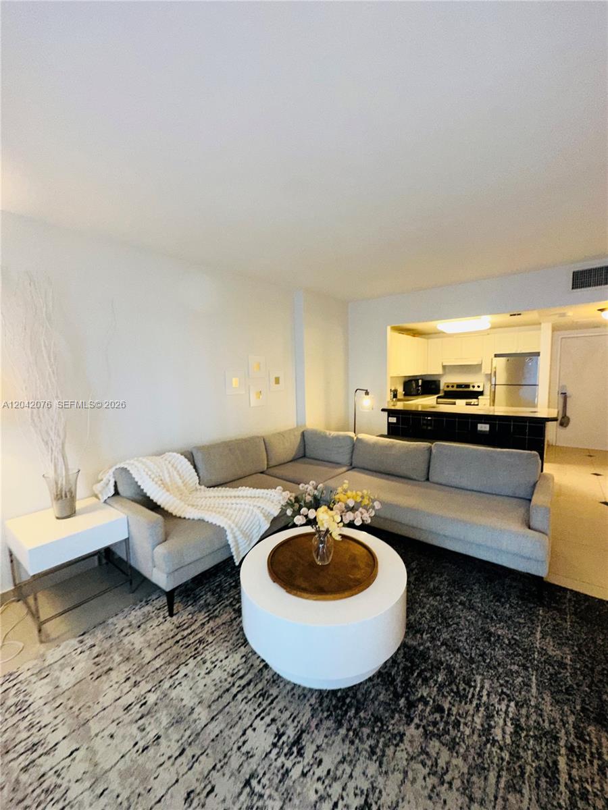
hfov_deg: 85.7
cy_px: 405
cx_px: 304
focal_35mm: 14
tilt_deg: -5.9
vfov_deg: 102.1
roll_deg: +1.7
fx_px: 328
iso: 100
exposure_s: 1/60
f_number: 2.2
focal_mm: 2.22
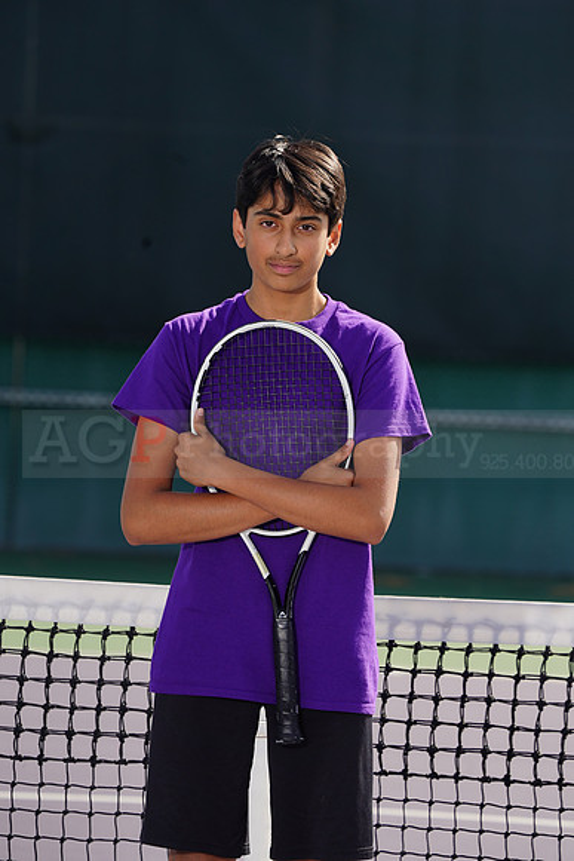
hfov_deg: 4.6
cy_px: 430
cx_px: 287
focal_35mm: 300
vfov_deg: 6.9
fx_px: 7170
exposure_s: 1/250
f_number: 8
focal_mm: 300
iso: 100
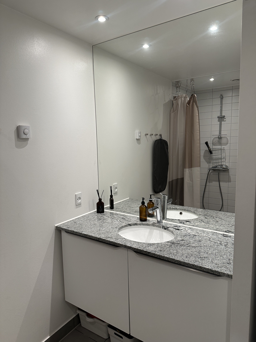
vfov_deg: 71.6
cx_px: 128
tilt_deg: -6.1
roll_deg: +0.6
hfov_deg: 56.8
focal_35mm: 24
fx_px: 237
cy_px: 171
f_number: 1.78
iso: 125
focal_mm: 6.86
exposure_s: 1/100
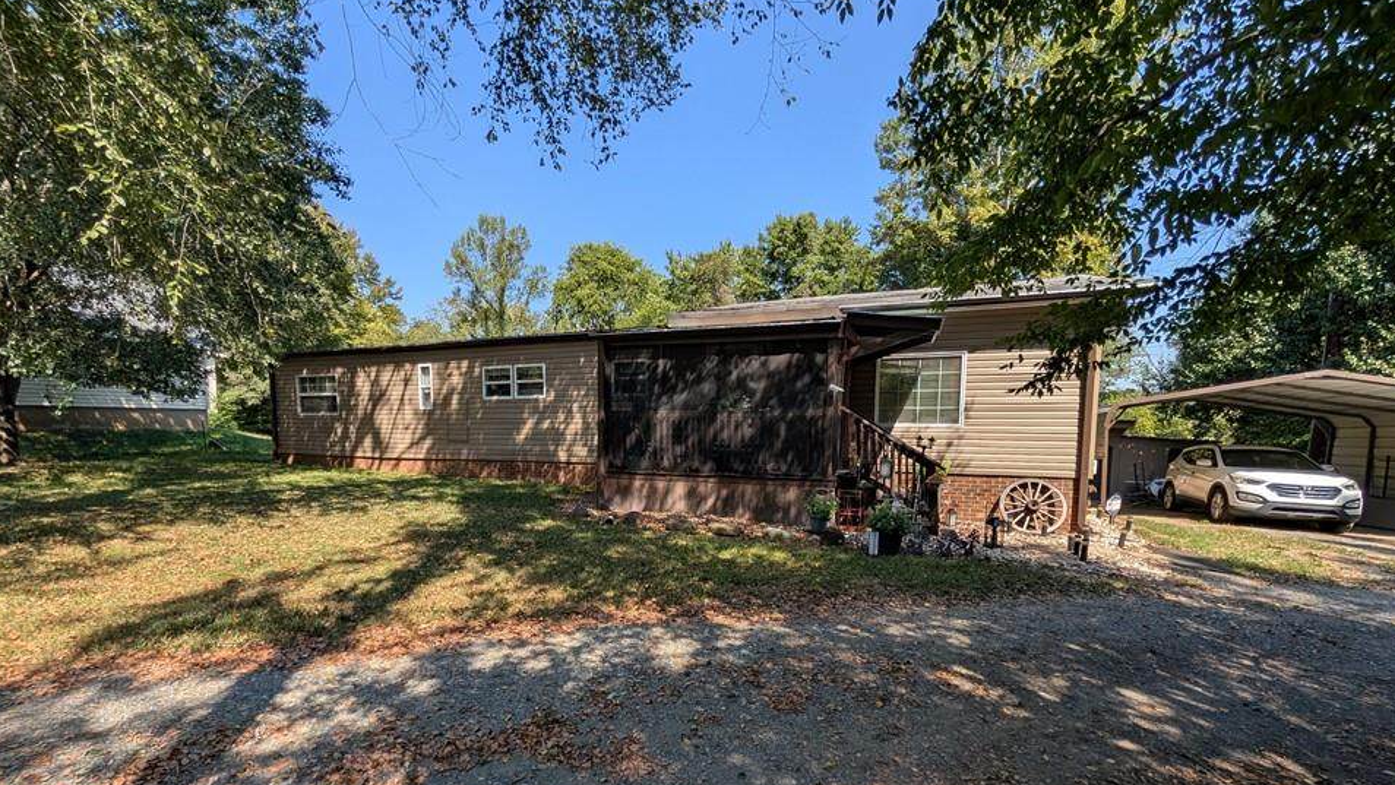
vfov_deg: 73.5
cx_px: 687
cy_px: 474
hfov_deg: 106.8
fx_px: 518
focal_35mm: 14
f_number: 1.7
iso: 51
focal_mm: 2.02
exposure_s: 1/1393
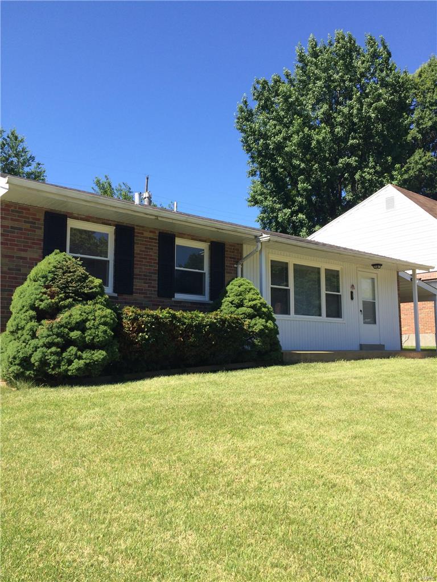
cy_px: 291
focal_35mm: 29
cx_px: 218
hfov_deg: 48.2
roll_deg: -1.7
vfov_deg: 61.7
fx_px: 488
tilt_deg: +5.2
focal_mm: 4.15
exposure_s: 1/1001
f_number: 2.2
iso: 32
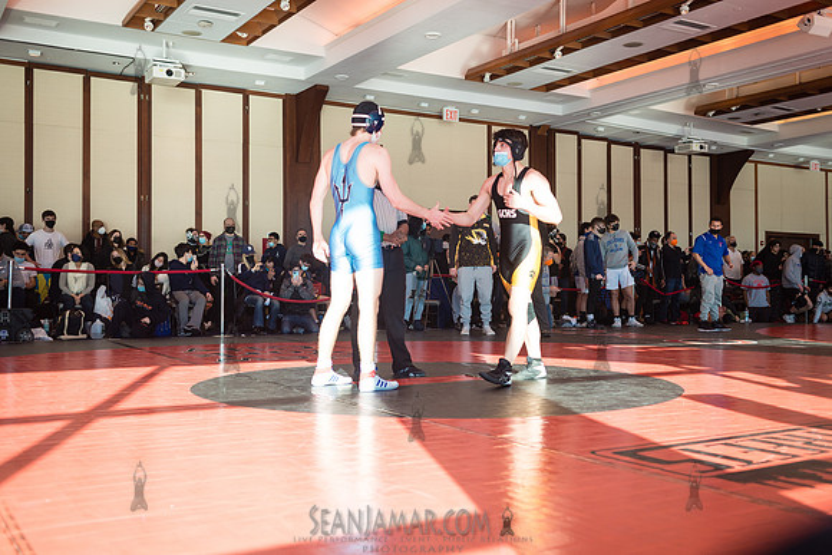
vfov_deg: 36.3
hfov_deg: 52.3
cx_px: 416
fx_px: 848
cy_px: 278
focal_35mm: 37
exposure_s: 1/400
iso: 400
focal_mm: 35
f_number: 3.5
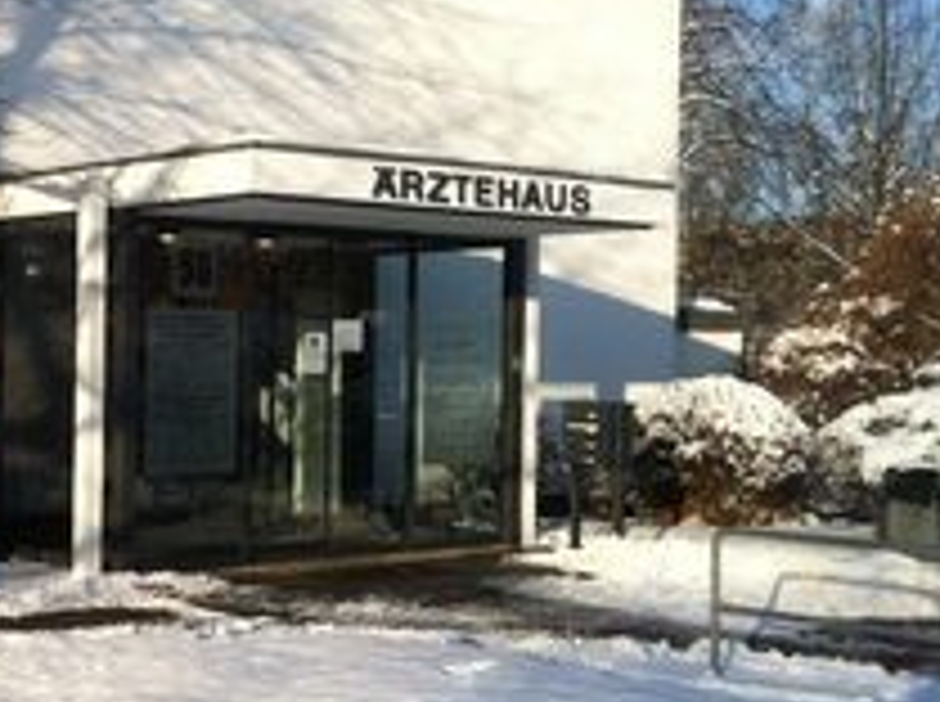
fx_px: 1816
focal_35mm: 67
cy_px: 335
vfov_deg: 21.9
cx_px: 189
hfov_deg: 28.4
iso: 80
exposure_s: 1/1117
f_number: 2.8
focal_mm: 3.85
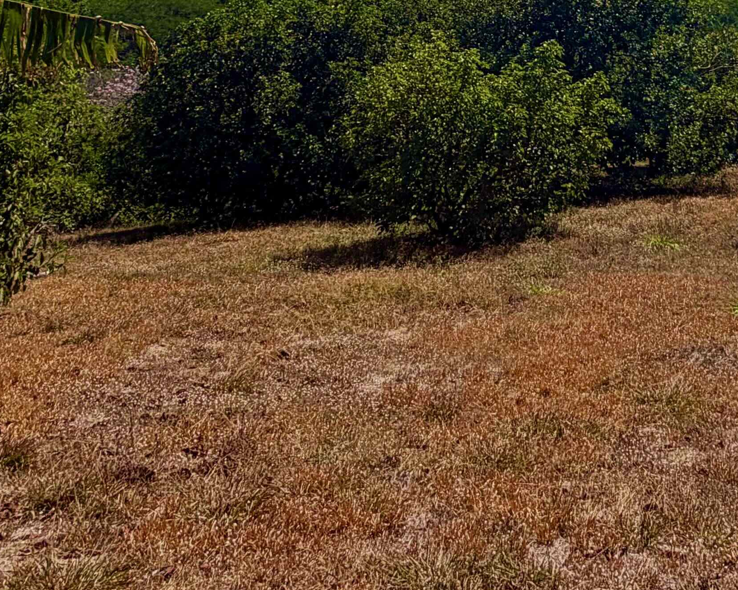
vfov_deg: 26.3
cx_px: 654
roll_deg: +0.6
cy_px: -214
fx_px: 1027
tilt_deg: +9.3
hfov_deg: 37.2
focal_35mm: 47
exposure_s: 1/1656
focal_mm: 2.22
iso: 20
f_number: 2.2
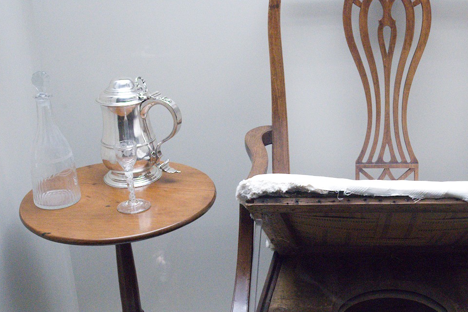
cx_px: 315
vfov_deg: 23.2
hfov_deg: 34.1
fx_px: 754
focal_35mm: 58
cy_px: 226
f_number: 16
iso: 10000
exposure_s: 1/80
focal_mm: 28
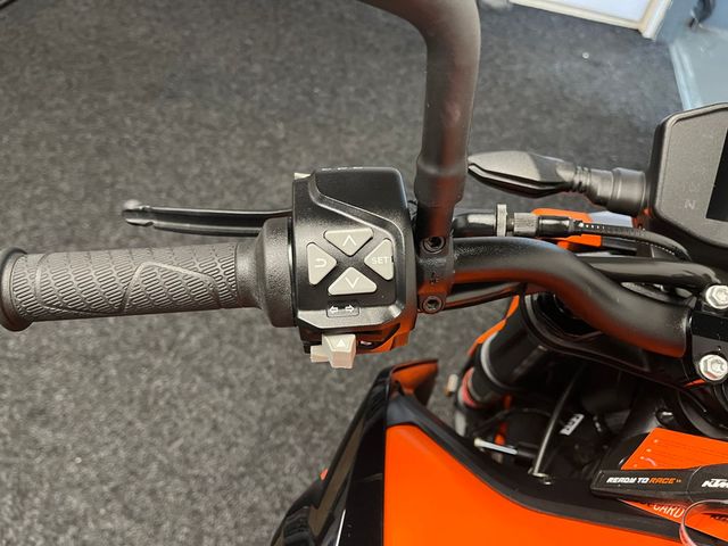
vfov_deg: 53.1
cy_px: 273
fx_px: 547
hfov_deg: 67.3
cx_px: 364
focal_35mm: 26
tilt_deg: -50.1
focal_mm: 5.1
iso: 400
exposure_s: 1/33
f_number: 1.6
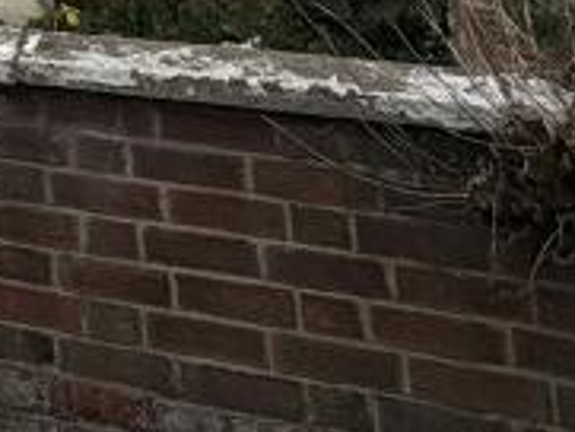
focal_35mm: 79
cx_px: -378
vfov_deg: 13.5
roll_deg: -1.8
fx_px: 1313
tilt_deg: +17.1
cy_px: -610
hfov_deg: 19.9
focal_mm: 2.22
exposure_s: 1/2584
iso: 64
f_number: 2.2
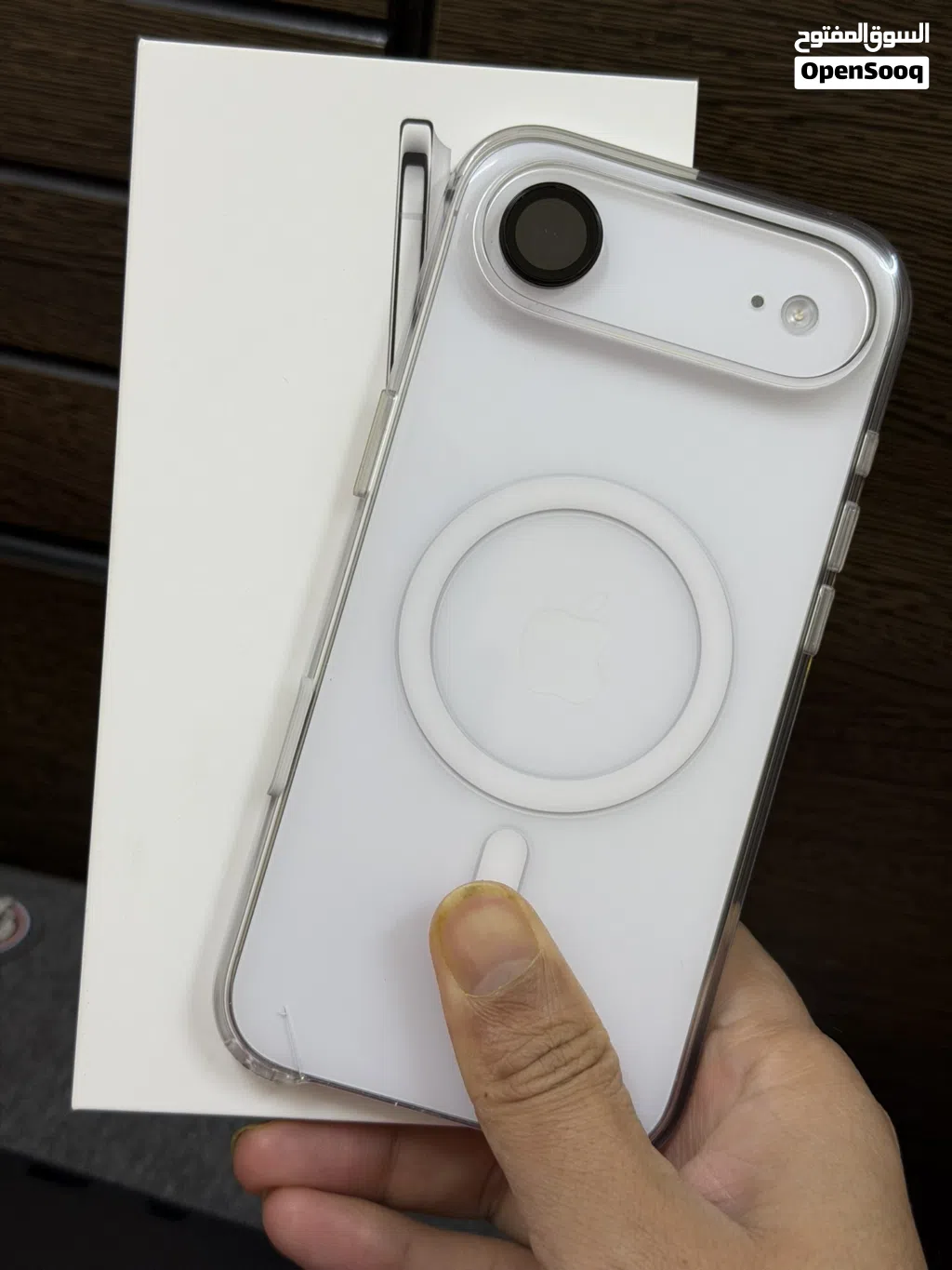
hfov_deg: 30.3
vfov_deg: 39.7
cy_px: 635
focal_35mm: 48
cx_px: 476
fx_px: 1760
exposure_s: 1/50
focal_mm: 6.76
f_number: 1.78
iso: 125
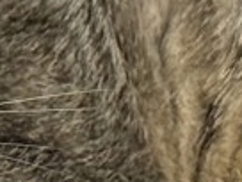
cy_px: 9
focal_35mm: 361
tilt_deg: -1.6
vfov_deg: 4.1
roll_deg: +0.0
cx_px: 12
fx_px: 2524
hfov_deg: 5.5
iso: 250
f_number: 1.78
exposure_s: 1/60
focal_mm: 6.76
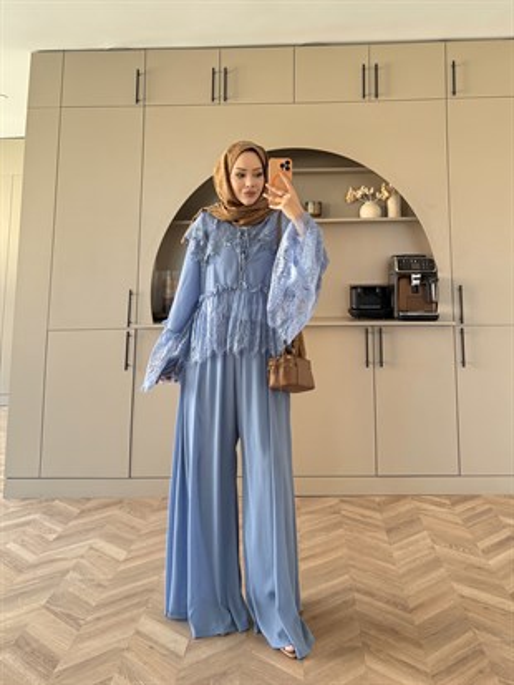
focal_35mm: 24
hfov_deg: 56.8
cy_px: 342
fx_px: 475
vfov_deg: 71.6
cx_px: 257
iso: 125
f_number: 1.78
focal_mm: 6.76
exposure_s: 1/121
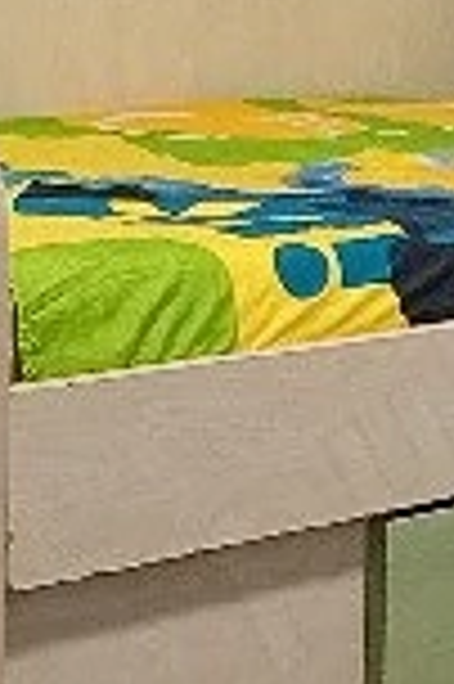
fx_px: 3507
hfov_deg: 7.1
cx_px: 980
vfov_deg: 11.1
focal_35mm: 185
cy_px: 299
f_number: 1.8
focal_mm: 3.98
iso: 620
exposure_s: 1/33.4
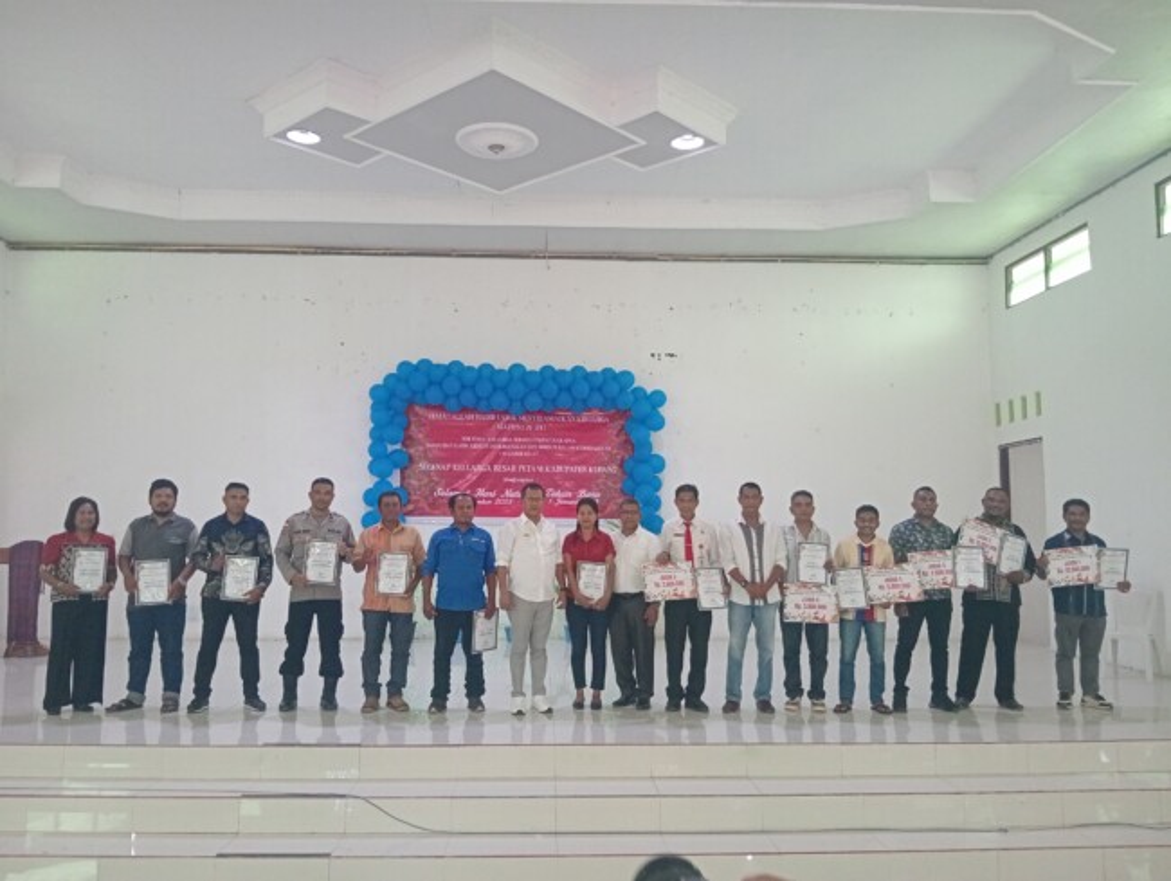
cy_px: 440
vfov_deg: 49.8
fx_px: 948
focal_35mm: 28
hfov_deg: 63.4
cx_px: 586
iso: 419
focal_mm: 3.98
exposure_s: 1/33.3
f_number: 1.8
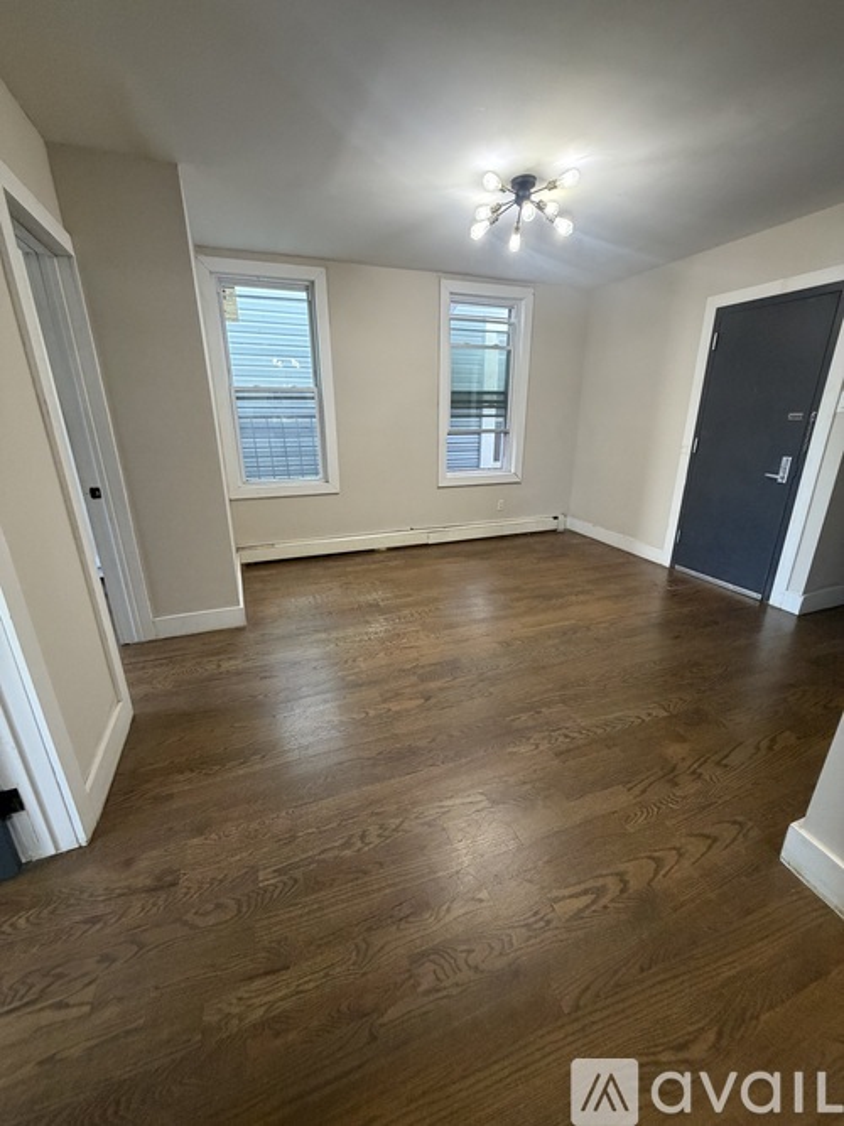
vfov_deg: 102.1
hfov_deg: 85.7
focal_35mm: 14
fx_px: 455
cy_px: 563
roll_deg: +1.6
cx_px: 422
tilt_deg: -16.4
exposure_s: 1/60
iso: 320
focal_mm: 2.22
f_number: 2.2
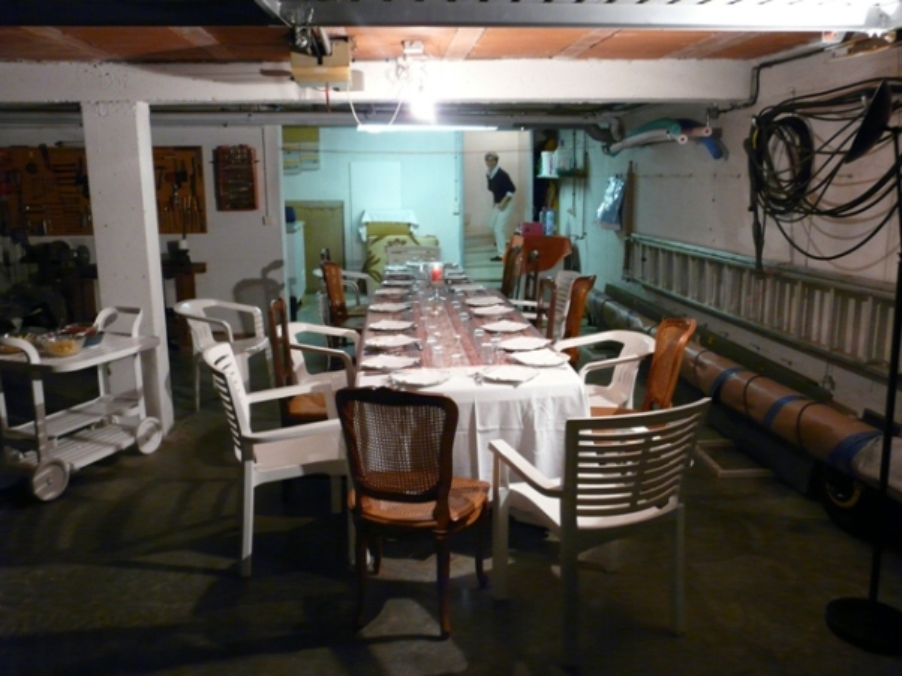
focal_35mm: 28
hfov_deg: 63.5
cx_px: 451
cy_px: 338
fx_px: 729
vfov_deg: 49.7
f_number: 2.8
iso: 400
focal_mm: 4.6
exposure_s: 1/25
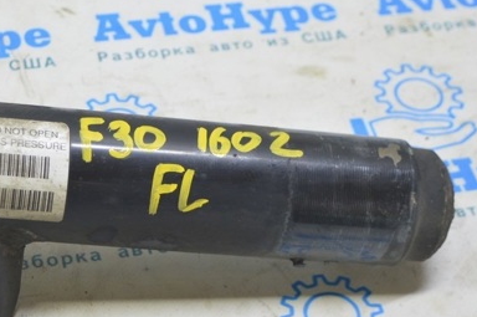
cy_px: 187
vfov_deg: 13.0
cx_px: 123
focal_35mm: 105
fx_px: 1389
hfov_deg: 19.4
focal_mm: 42
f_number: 5.6
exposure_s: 1/20
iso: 400
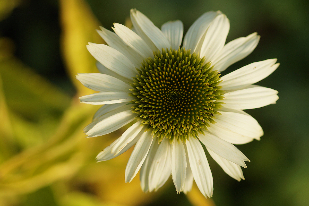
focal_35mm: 150
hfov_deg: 13.7
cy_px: 103
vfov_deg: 9.1
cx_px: 154
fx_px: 1287
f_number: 2.8
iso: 100
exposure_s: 1/500
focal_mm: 100
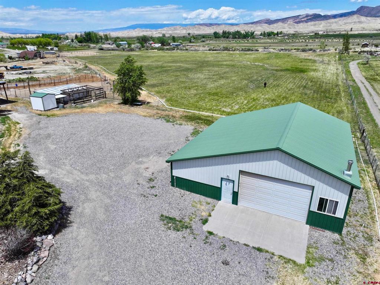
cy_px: 142
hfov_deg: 71.6
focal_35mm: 24
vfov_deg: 56.8
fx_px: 263
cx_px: 190
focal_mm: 12.29
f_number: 2.8
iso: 100
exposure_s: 1/2000
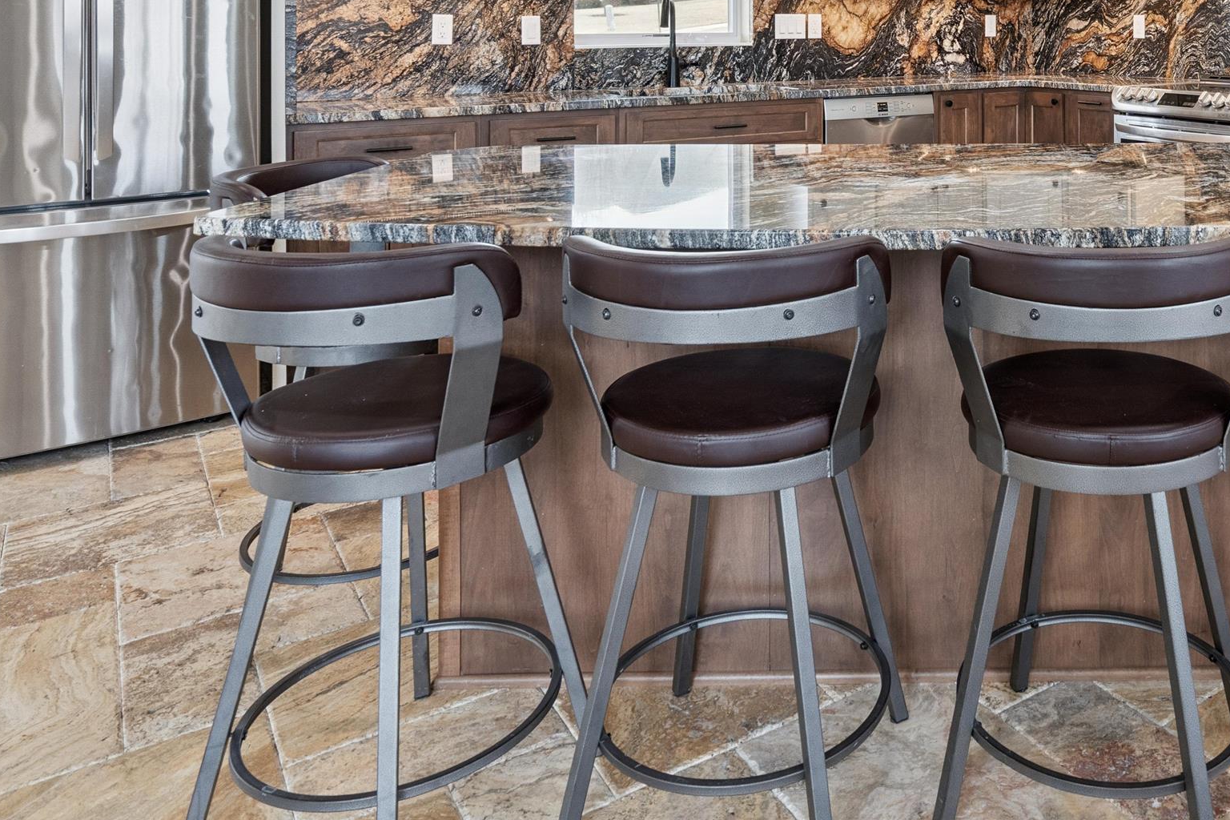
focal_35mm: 32
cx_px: 943
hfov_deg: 55.5
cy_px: 26
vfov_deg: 37.3
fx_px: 1093
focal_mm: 16
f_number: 10
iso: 800
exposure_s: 1/25
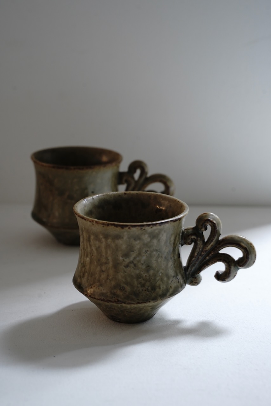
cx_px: 136
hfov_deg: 20.9
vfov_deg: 31.0
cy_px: 203
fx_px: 734
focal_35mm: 65
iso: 800
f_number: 8
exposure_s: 1/3
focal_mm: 65
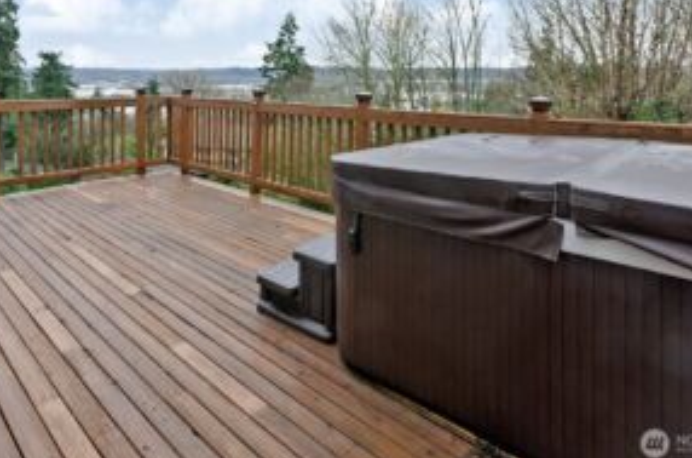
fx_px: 403
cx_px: 295
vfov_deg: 57.6
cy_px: 144
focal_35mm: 21
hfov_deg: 80.8
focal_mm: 10
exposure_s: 1/60
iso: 400
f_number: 8
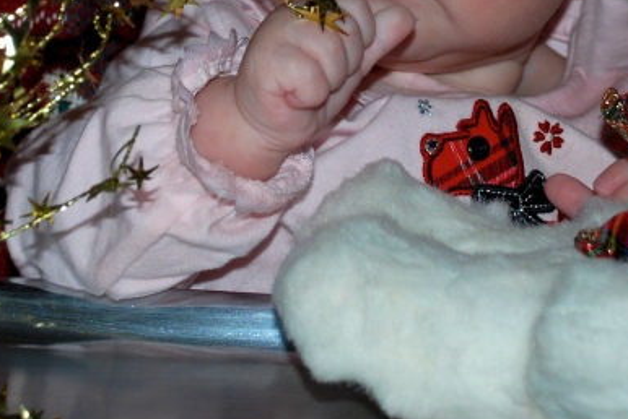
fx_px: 2776
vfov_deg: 8.6
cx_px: 340
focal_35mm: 159
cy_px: -33
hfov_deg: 12.9
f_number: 4.5
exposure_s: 1/60
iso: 200
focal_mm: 40
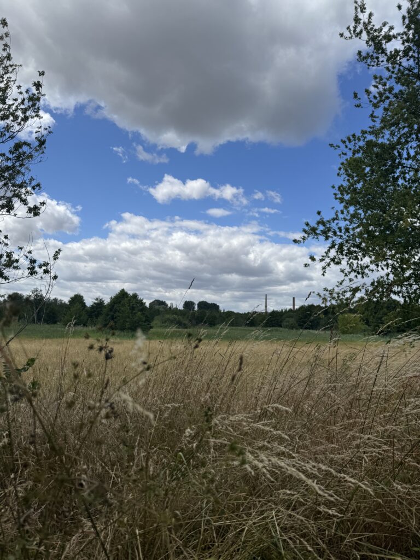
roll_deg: -1.9
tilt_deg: +8.3
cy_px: 280
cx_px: 210
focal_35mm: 24
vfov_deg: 71.6
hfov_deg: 56.8
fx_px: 388
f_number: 1.78
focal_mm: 6.76
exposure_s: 1/5814
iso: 80
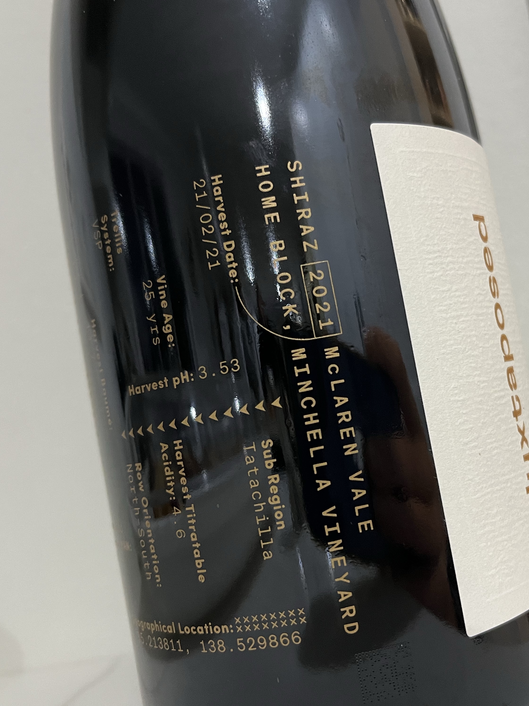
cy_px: 353
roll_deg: +10.7
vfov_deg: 52.6
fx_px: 713
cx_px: 362
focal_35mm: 35
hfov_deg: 40.1
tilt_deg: +2.7
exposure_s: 1/50
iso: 200
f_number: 1.6
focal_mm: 5.1
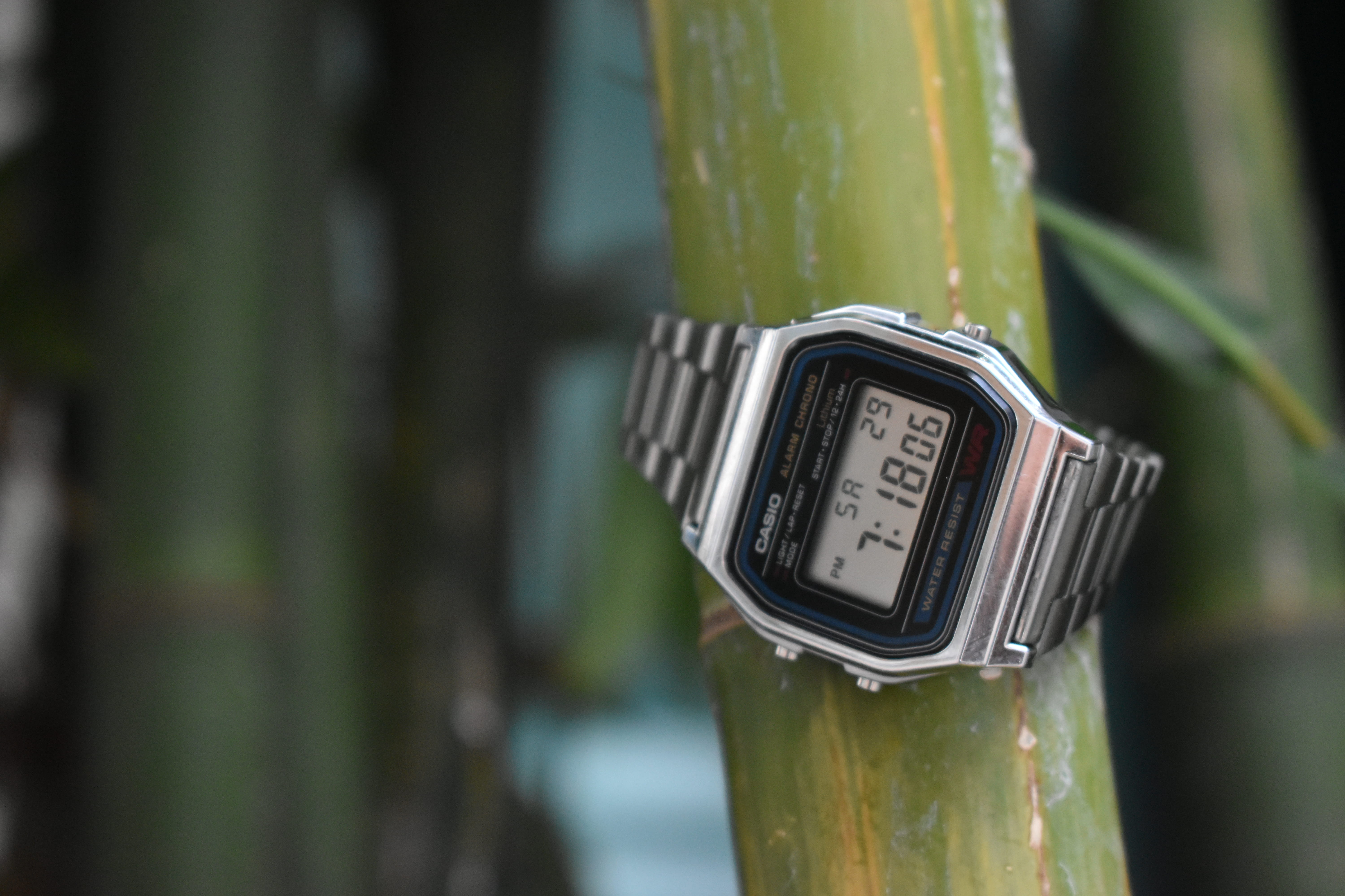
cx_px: 672
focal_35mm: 82
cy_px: 448
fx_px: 3082
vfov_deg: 16.6
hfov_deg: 24.6
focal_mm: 55
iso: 3200
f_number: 5.6
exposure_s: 1/125
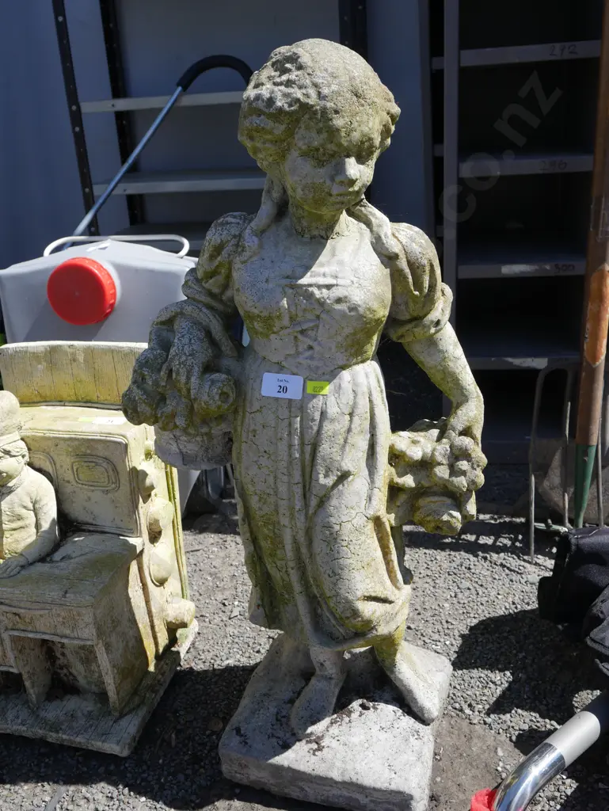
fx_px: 750
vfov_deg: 56.8
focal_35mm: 32
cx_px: 304
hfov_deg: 44.2
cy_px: 406
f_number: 6.3
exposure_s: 1/500
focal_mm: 16
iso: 200
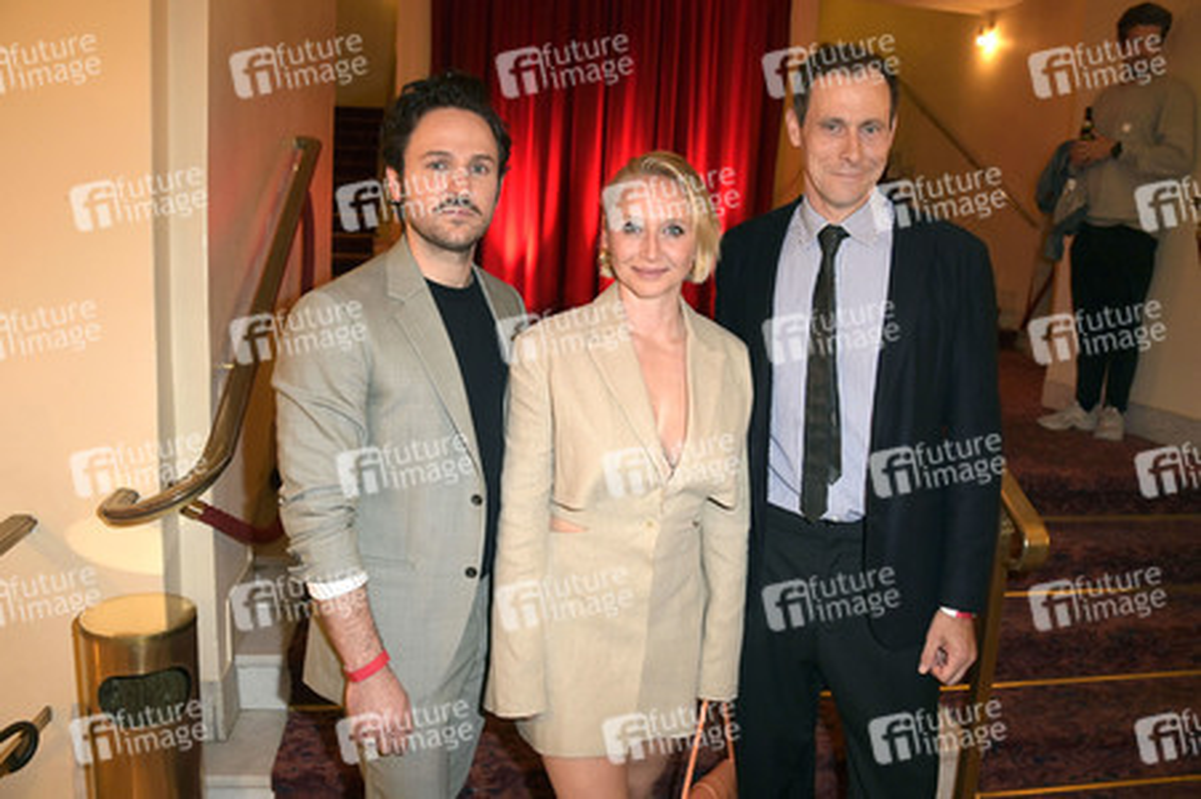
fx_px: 933
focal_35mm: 28
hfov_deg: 65.5
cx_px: 600
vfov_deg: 46.3
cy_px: 400
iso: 2000
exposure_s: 1/80
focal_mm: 28
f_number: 5.6
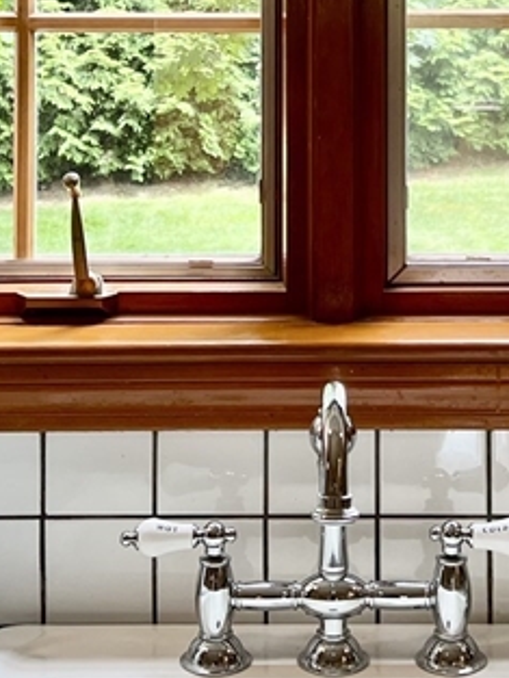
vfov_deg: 22.3
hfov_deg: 17.4
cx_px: 318
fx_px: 1665
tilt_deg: -0.4
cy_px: 32
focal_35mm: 85
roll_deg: -0.2
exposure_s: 1/126
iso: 32
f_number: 1.5
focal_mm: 5.7
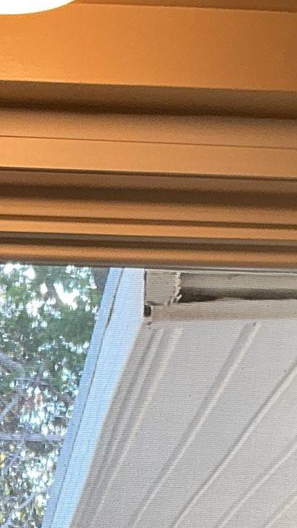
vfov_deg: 17.0
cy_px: 850
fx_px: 1554
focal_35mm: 111
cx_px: -24
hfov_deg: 10.8
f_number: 1.8
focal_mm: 3
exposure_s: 1/60
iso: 50
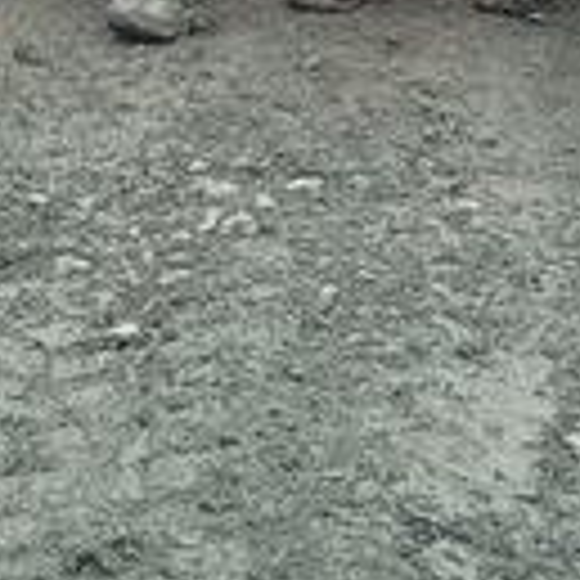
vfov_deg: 11.4
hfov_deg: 12.2
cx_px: 108
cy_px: -486
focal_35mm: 142
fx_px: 2692
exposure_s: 1/282
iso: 40
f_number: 1.8
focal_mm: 5.4
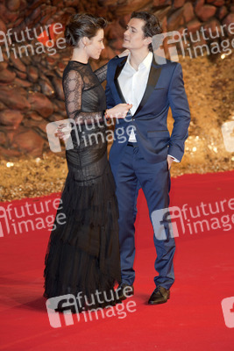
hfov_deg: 10.2
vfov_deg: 15.2
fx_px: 1315
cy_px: 176
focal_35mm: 135
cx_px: 117
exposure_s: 1/160
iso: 1000
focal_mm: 135
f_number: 5.6
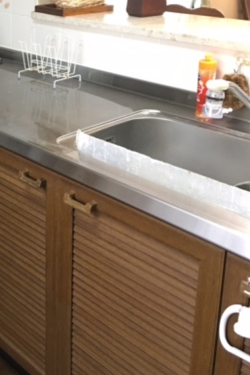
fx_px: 521
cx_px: 19
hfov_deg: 26.0
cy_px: 99
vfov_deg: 38.7
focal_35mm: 50
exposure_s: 1/15
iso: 80
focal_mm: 4.15
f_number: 2.2
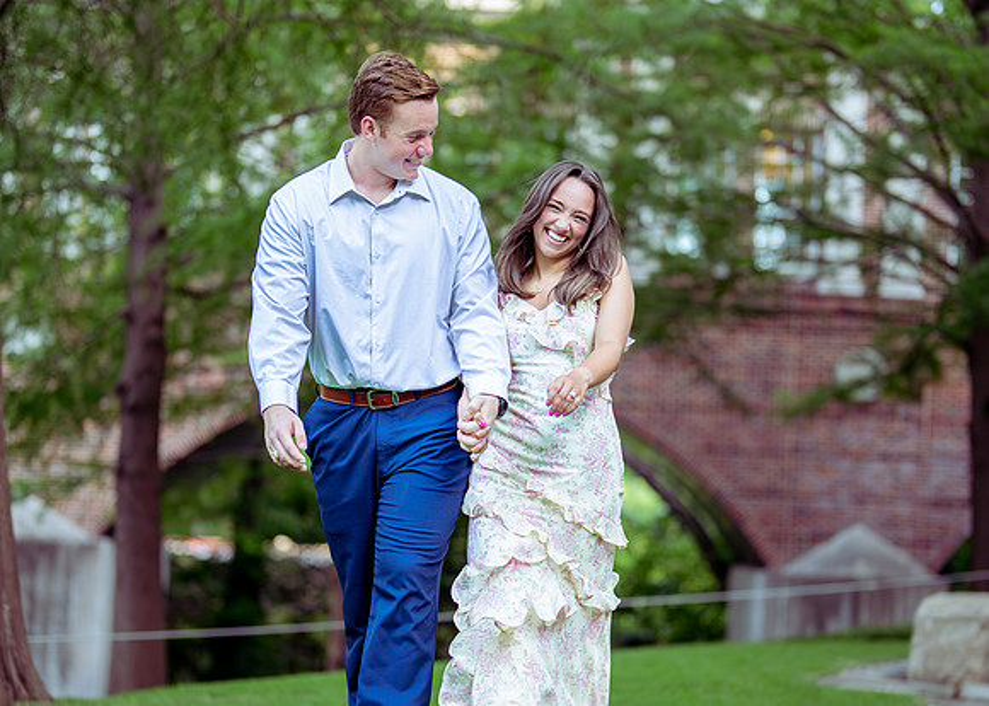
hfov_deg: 25.0
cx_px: 503
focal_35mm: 79
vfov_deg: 18.0
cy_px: 434
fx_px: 2227
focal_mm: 50
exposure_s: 1/1000
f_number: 1.2
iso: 500
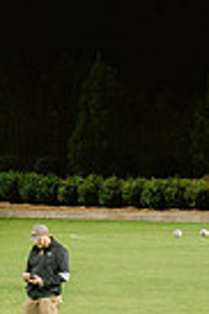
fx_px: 2584
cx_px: -425
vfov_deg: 7.0
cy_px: 217
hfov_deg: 4.4
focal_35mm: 296
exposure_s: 1/160
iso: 2000
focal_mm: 70
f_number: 4
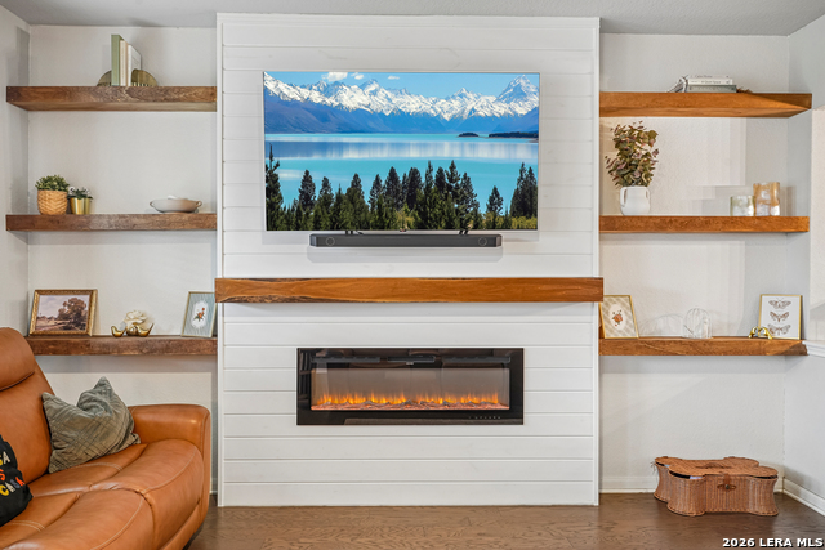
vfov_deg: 47.2
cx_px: 412
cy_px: 275
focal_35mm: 28
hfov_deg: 66.4
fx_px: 630
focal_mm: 27.5
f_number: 8
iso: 400
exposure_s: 1/3.33
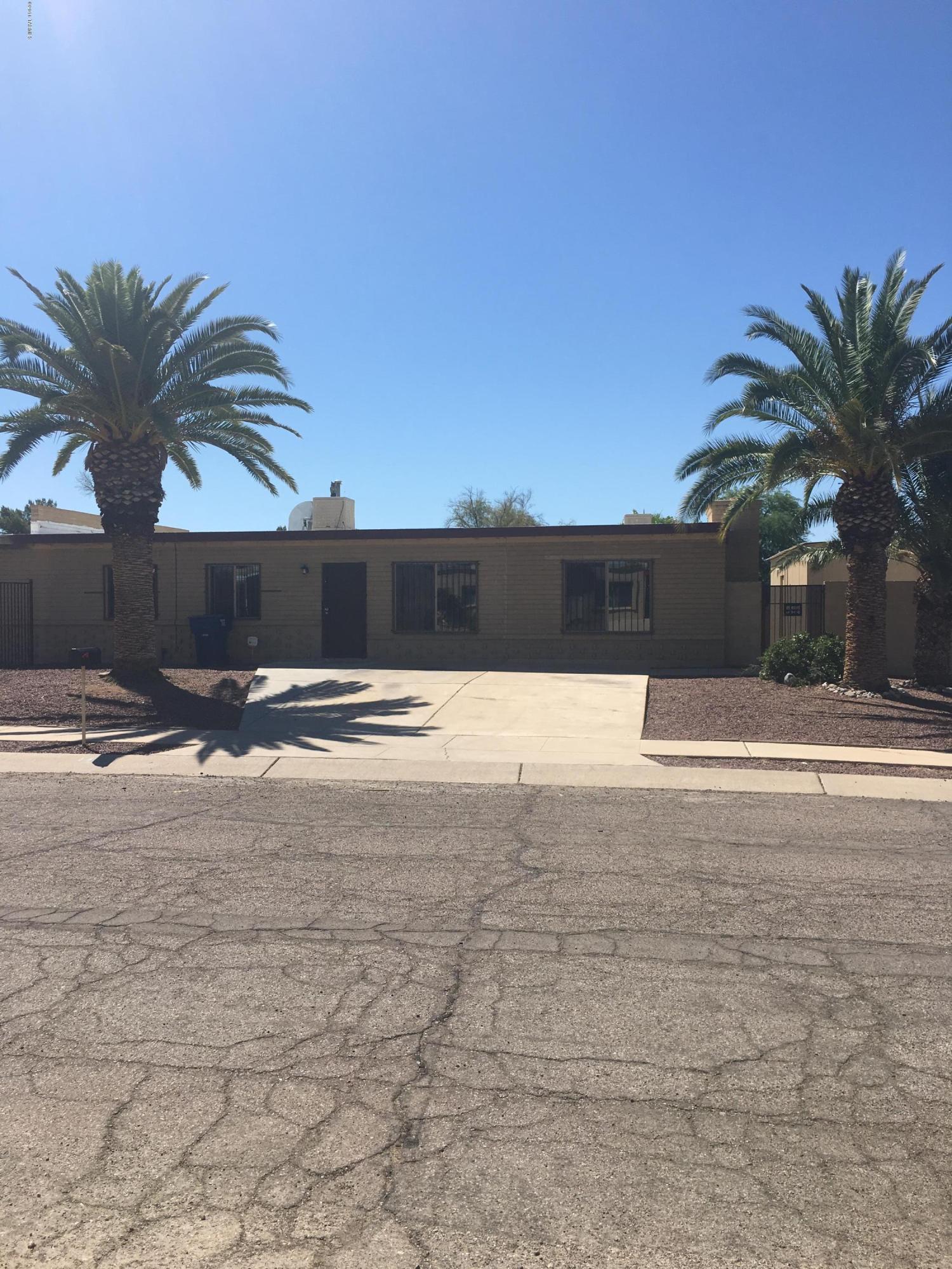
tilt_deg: -3.3
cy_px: 634
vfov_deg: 61.7
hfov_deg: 48.2
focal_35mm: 29
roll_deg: +1.0
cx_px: 476
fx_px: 1063
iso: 25
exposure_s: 1/2137
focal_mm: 4.15
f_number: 2.2
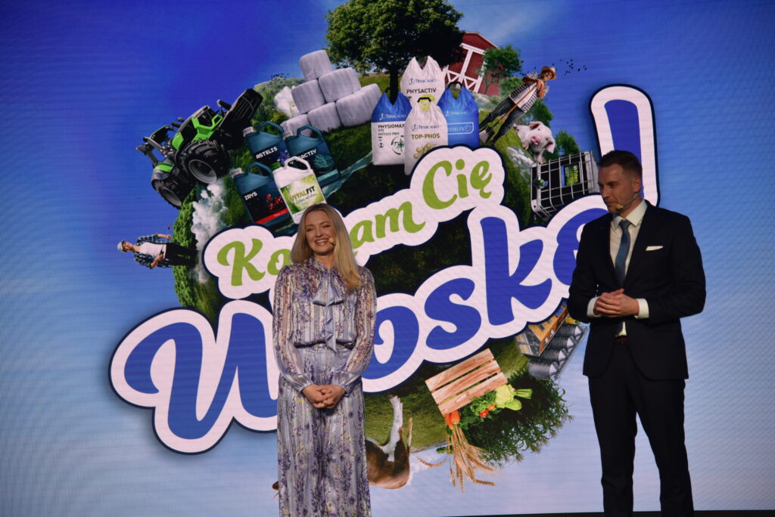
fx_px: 2154
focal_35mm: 100
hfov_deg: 20.4
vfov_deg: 13.7
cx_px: 388
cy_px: 258
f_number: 4
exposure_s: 1/250
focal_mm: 100
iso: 500
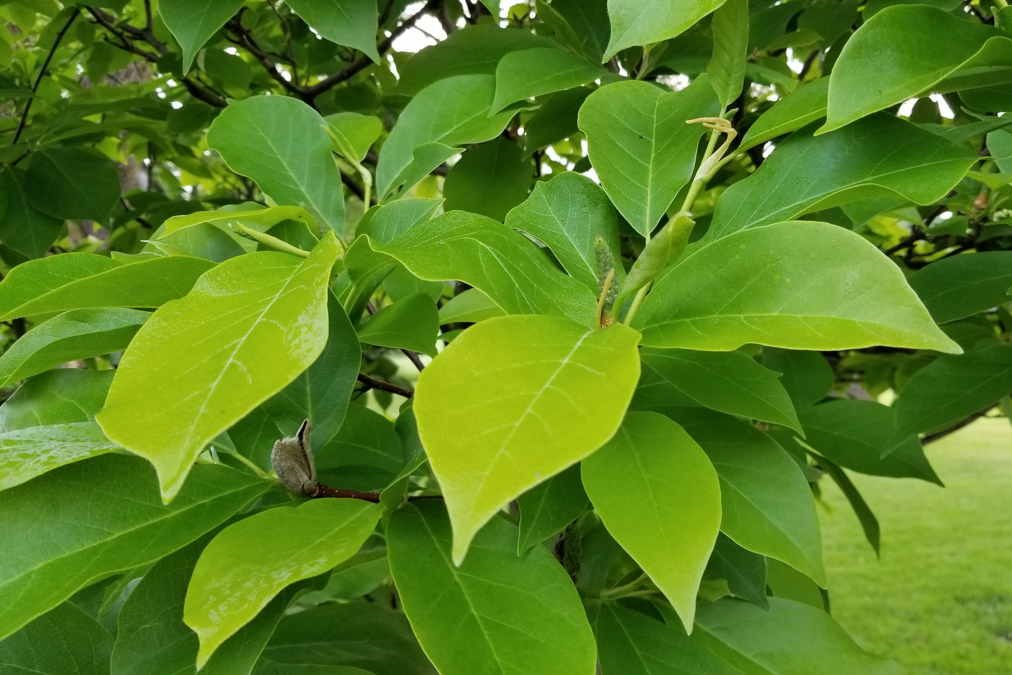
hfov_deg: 61.8
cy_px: 270
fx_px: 843
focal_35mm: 30
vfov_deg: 43.4
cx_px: 550
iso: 64
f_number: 1.7
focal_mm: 4.25
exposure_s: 1/120
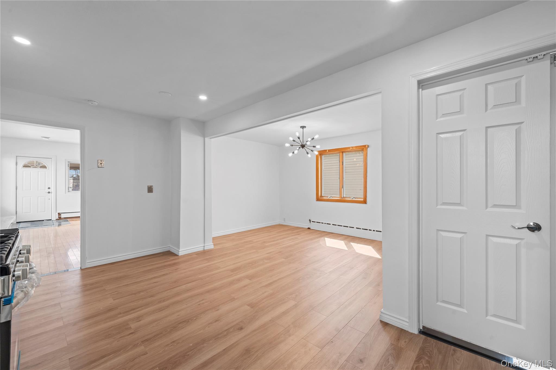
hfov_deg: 104.3
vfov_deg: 81.2
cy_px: 185
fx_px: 216
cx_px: 278
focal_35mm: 14
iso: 320
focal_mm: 14
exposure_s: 1/13
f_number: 10
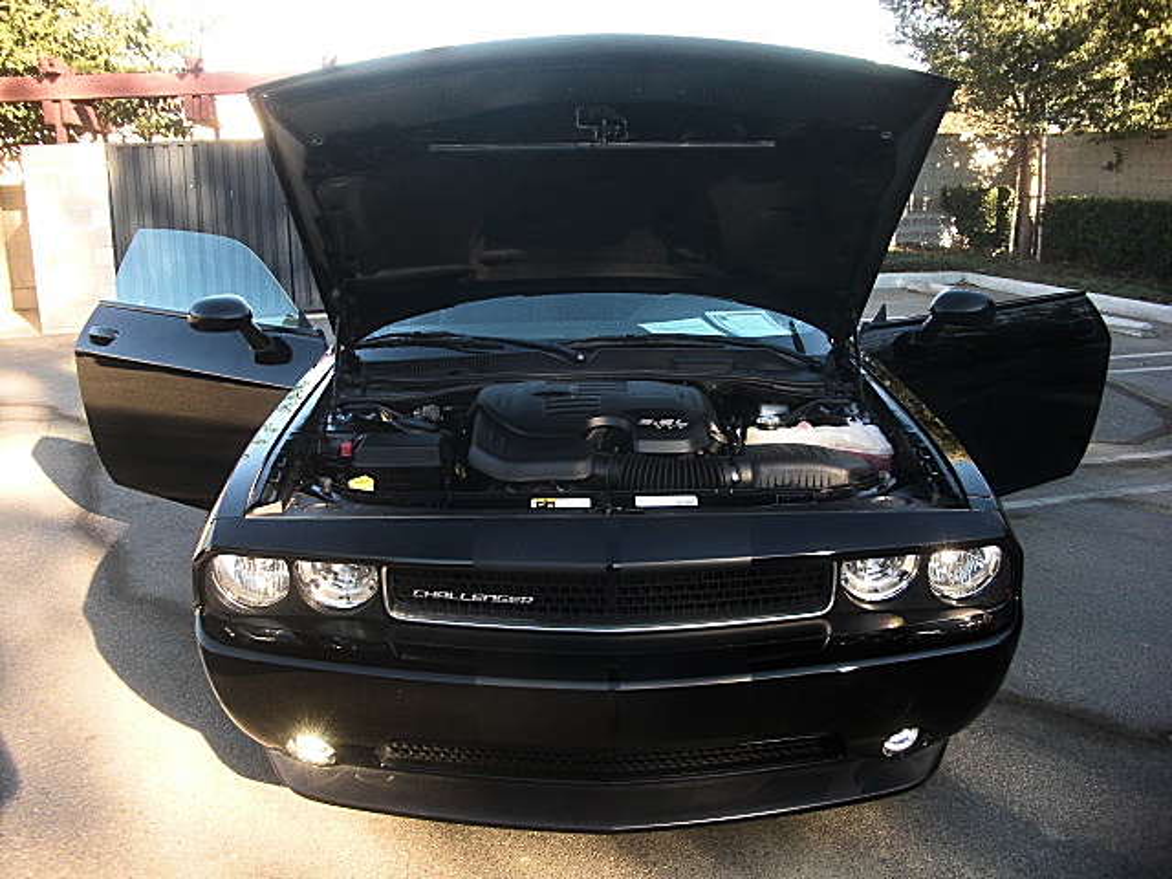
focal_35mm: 36
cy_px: 440
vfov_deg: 39.7
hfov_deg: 51.4
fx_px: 1219
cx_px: 586
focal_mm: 6.3
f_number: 2.8
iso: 50
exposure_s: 1/60
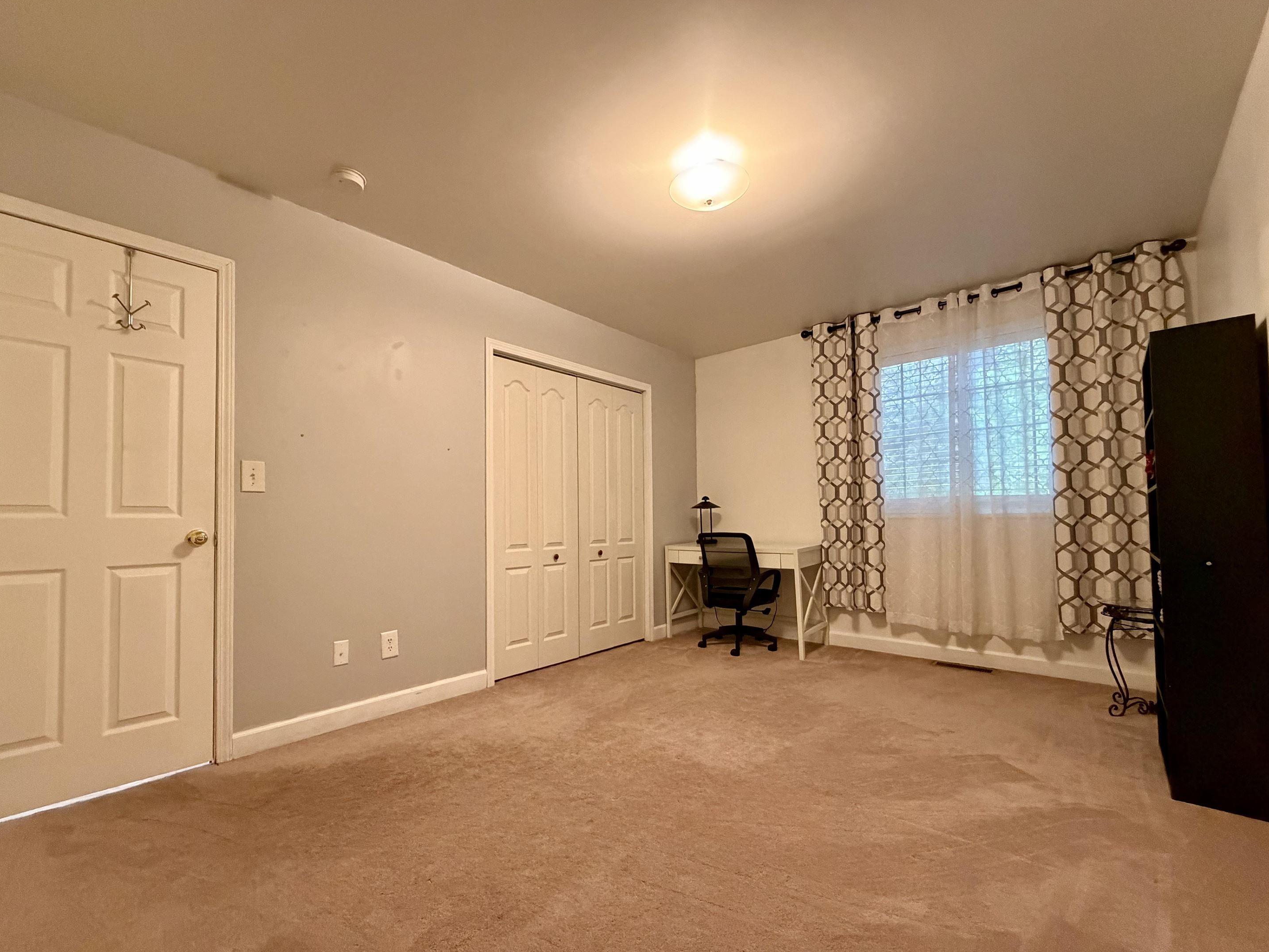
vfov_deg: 81.6
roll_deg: +0.8
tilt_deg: +1.6
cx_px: 598
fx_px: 550
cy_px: 506
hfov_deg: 98.1
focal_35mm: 15
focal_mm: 2.22
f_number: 2.2
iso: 640
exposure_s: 1/60
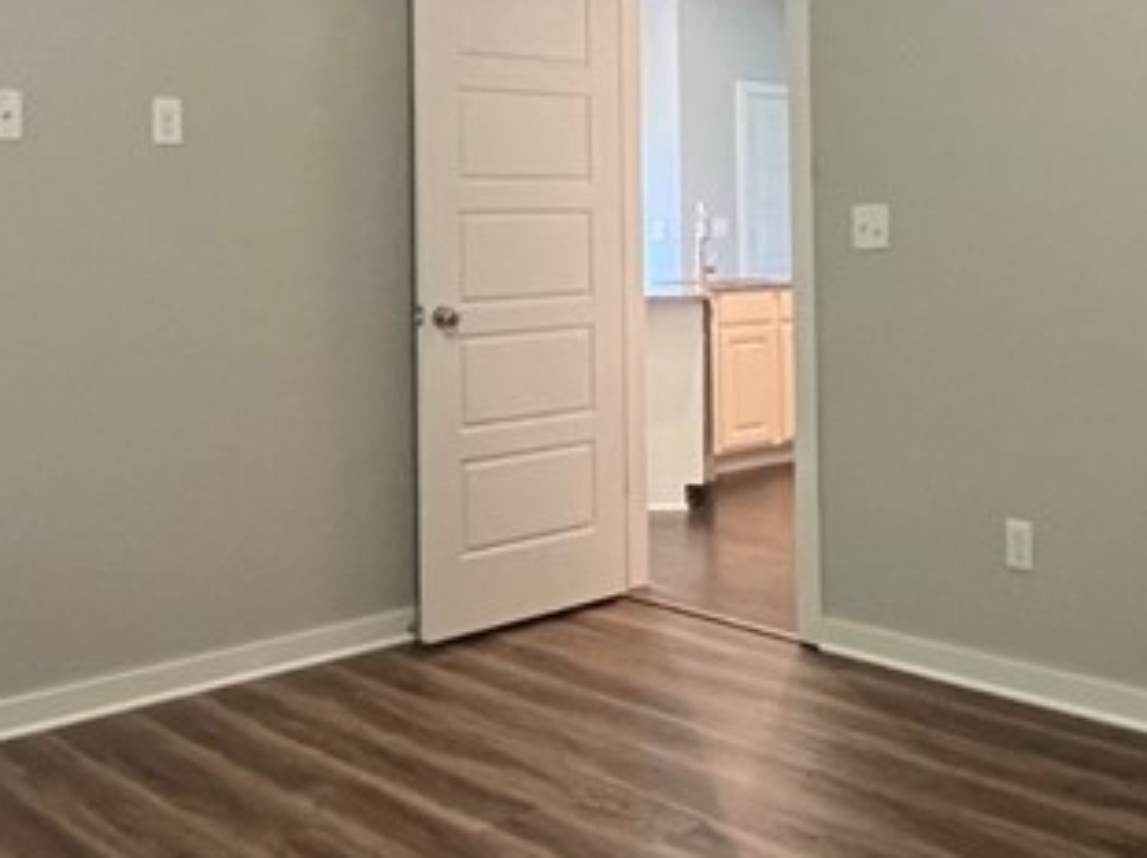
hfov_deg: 43.7
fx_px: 1424
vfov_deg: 32.7
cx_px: 688
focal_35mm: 43
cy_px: 185
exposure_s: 1/60
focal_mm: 1.57
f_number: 1.8
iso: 800
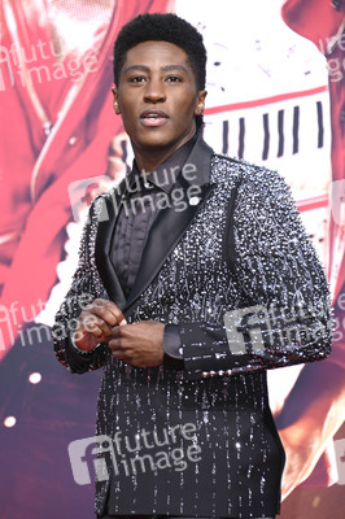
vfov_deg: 15.2
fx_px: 1944
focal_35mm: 135
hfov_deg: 10.1
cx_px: 172
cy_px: 260
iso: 400
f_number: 5.6
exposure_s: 1/250
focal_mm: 135
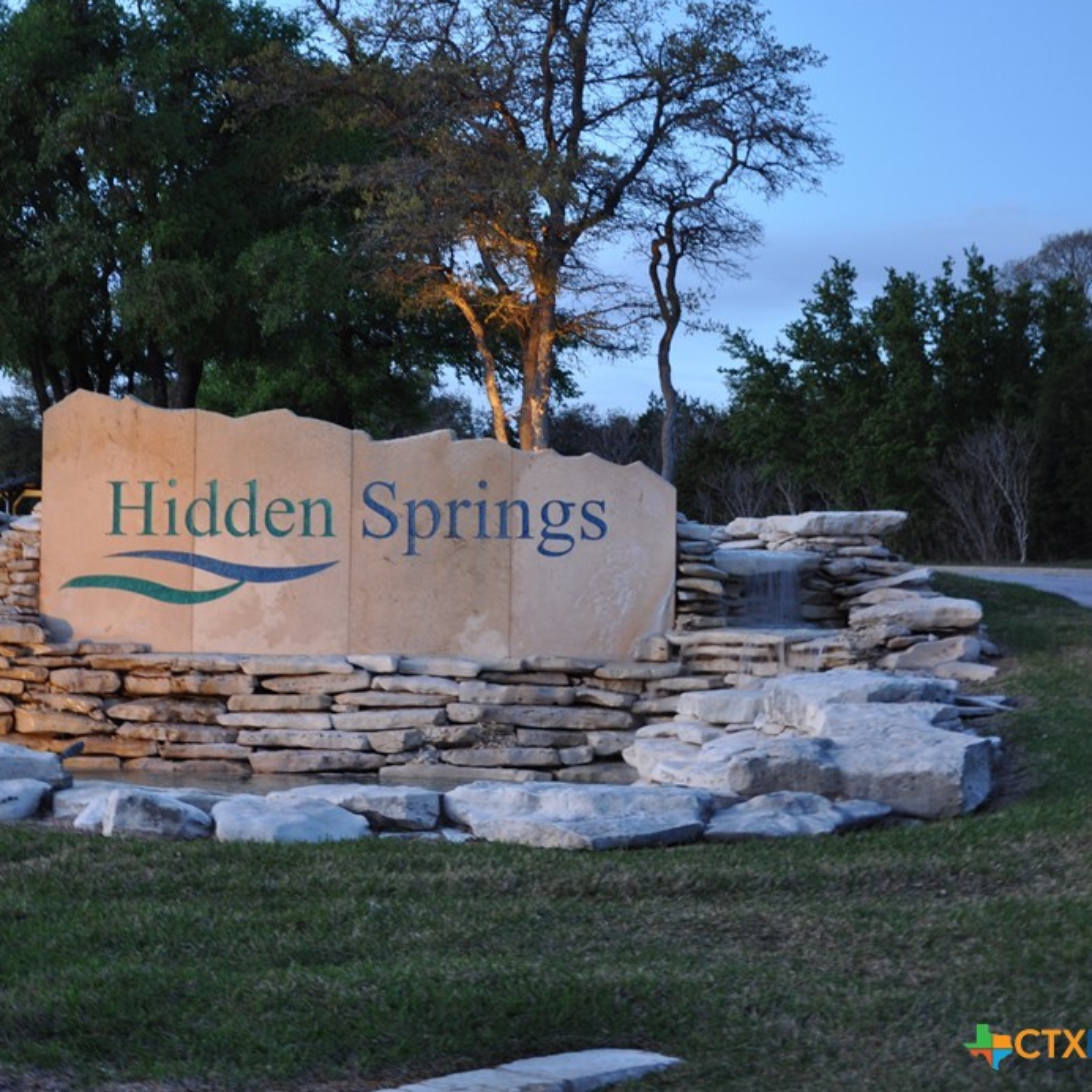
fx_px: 2284
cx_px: 336
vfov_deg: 26.9
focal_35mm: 64
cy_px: 532
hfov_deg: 26.7
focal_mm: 32
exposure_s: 1/5
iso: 500
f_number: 4.2
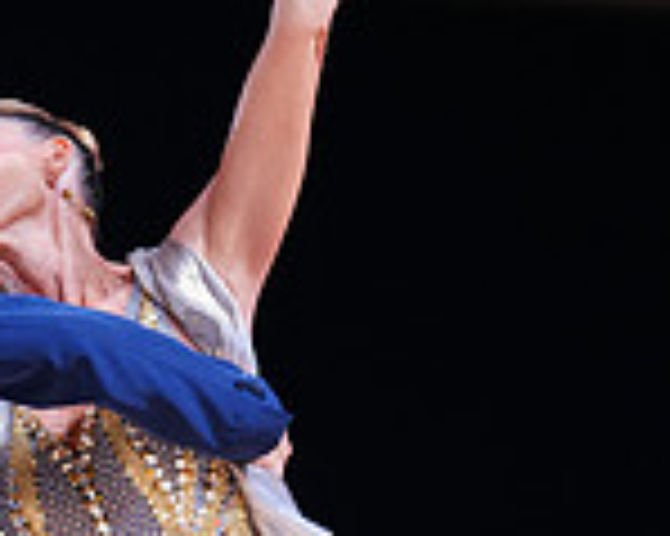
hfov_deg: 7.5
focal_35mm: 256
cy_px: 766
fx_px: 5073
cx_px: -88
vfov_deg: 6.0
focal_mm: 70
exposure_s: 1/500
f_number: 2.8
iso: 1250
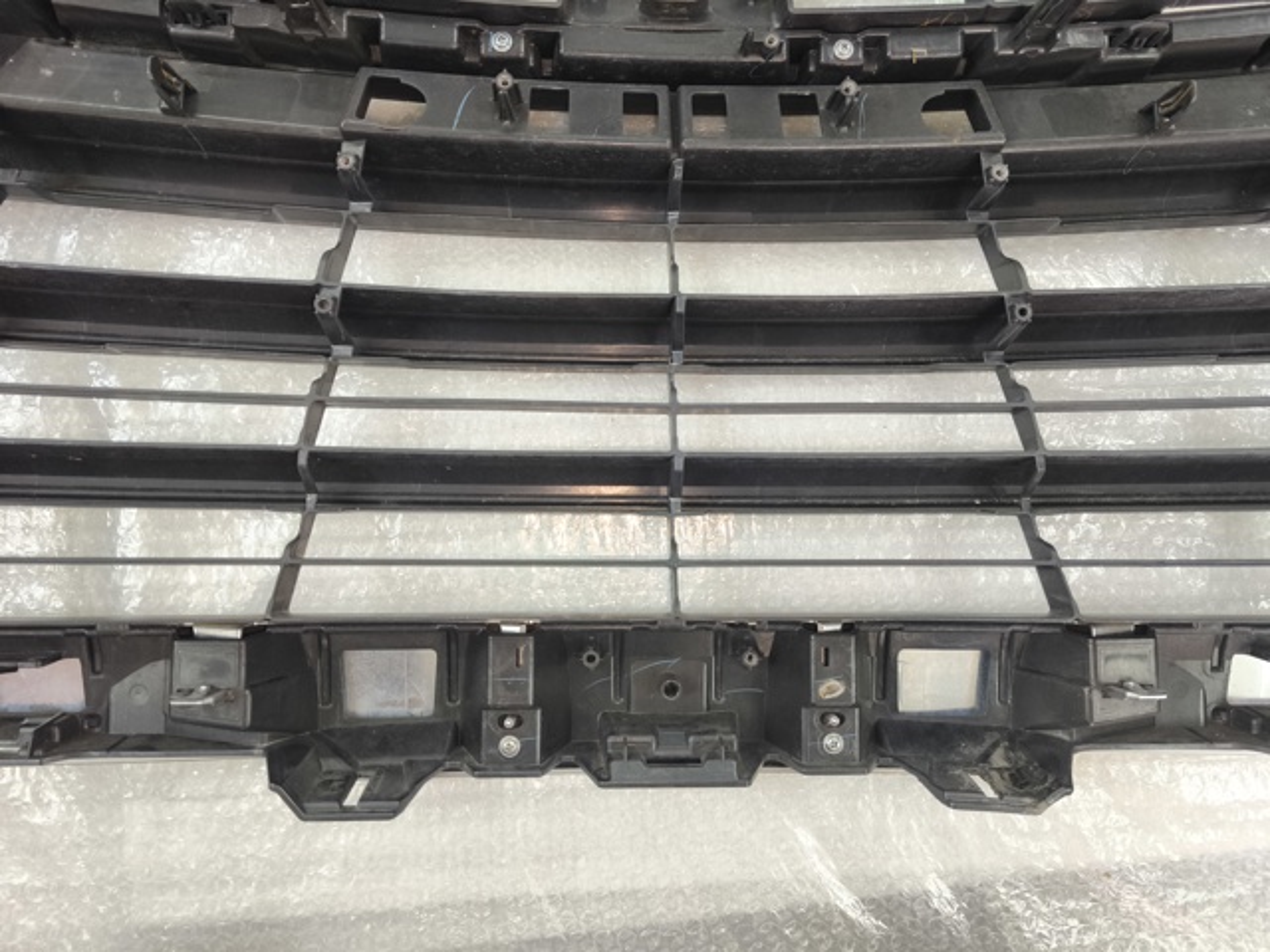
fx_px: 844
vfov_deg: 58.9
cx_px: 635
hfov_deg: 73.9
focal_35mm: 23
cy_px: 476
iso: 400
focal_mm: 5.35
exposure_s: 1/100
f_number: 1.7
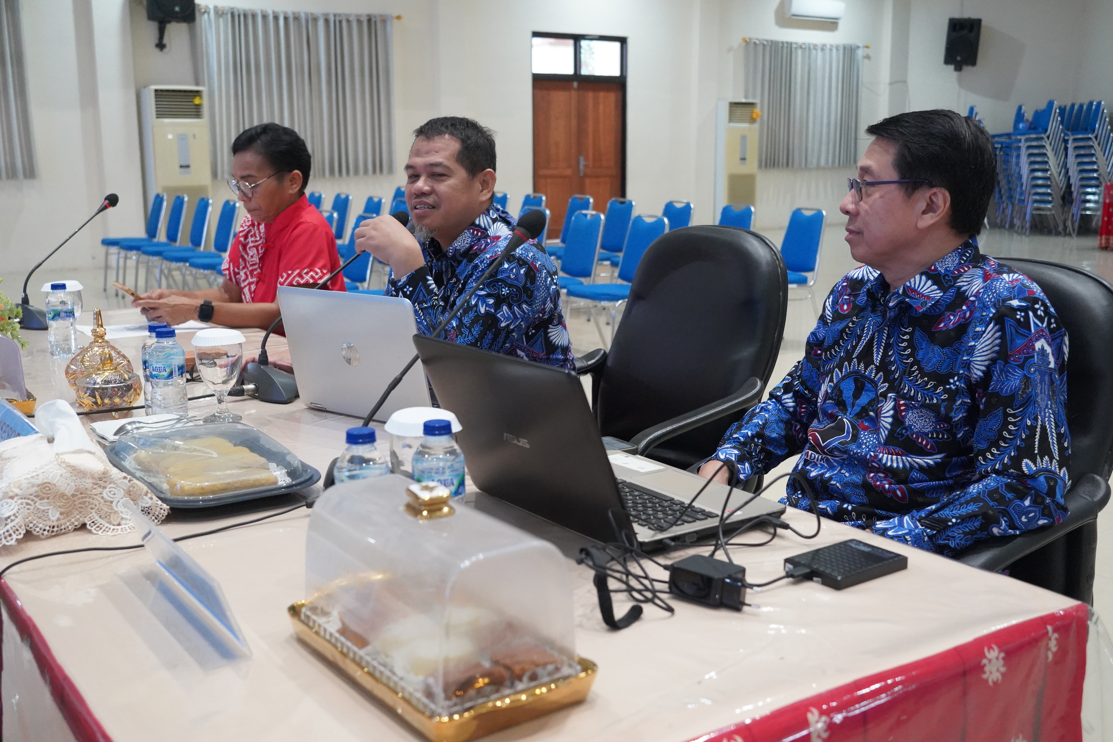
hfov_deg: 50.7
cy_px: 371
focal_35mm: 38
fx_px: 1175
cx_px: 556
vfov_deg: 35.1
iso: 8000
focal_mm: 38
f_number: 5
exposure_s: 1/160
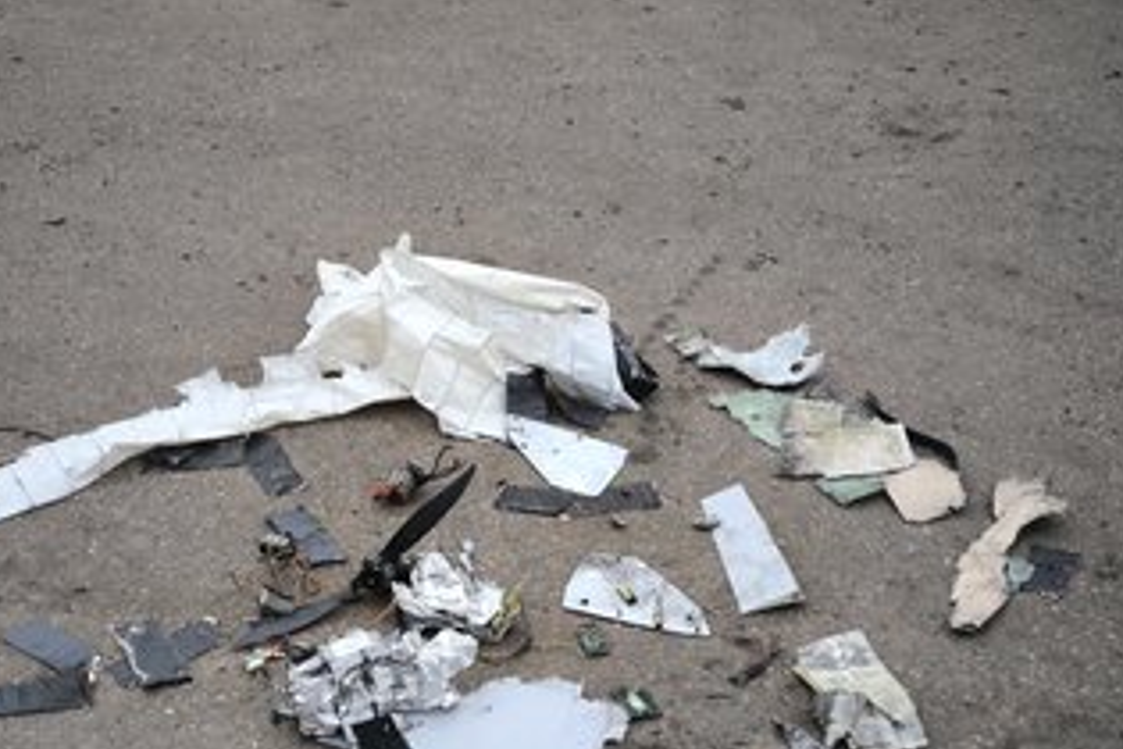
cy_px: 517
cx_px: 492
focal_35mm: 66
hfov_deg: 30.5
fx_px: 2059
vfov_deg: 20.5
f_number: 1.9
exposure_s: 1/100
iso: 160
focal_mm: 7.1
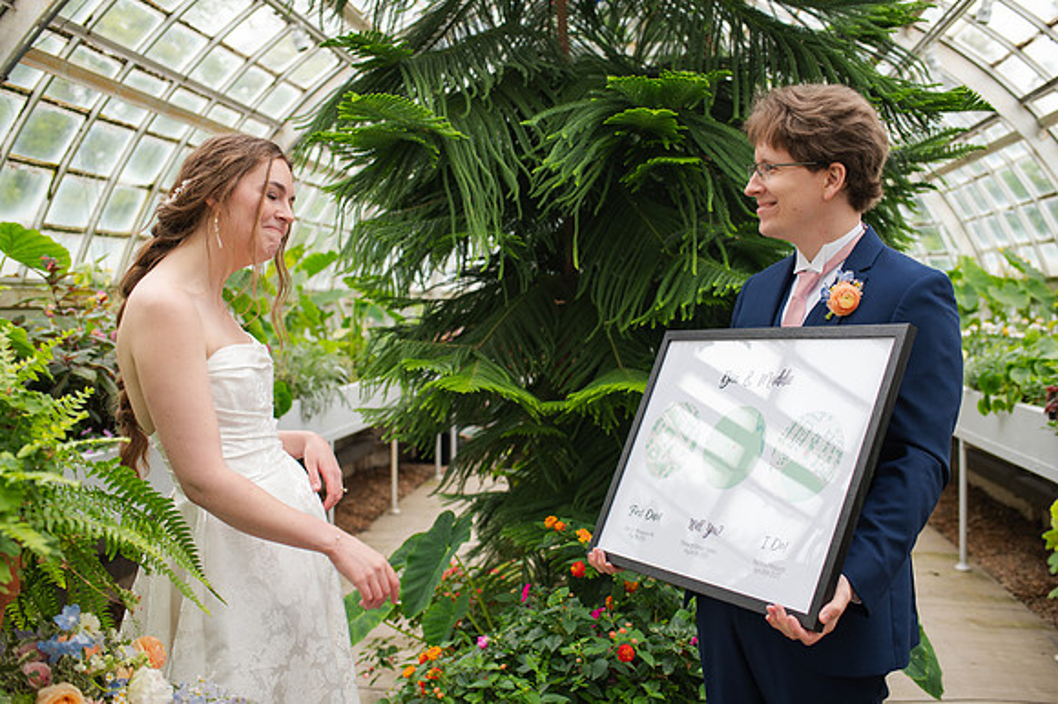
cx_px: 529
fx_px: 1028
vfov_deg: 37.8
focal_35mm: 35
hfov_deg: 54.5
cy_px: 352
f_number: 3.2
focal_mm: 35
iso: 320
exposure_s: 1/320
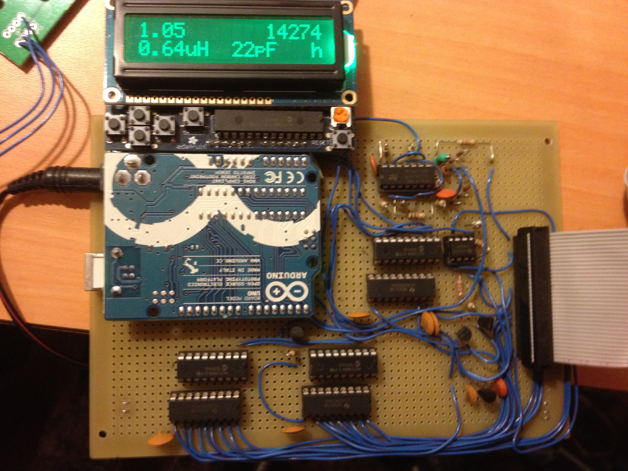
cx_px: 314
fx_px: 635
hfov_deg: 52.6
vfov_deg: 40.7
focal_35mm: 35
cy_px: 236
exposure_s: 1/20
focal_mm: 4.28
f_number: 2.4
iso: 320
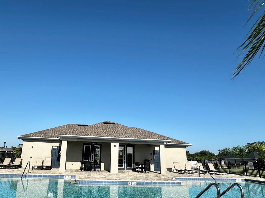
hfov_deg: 70.8
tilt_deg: +12.6
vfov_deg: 56.6
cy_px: 114
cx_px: 105
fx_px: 184
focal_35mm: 24
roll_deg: -1.6
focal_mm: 2.22
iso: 50
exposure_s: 1/3040
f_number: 2.2
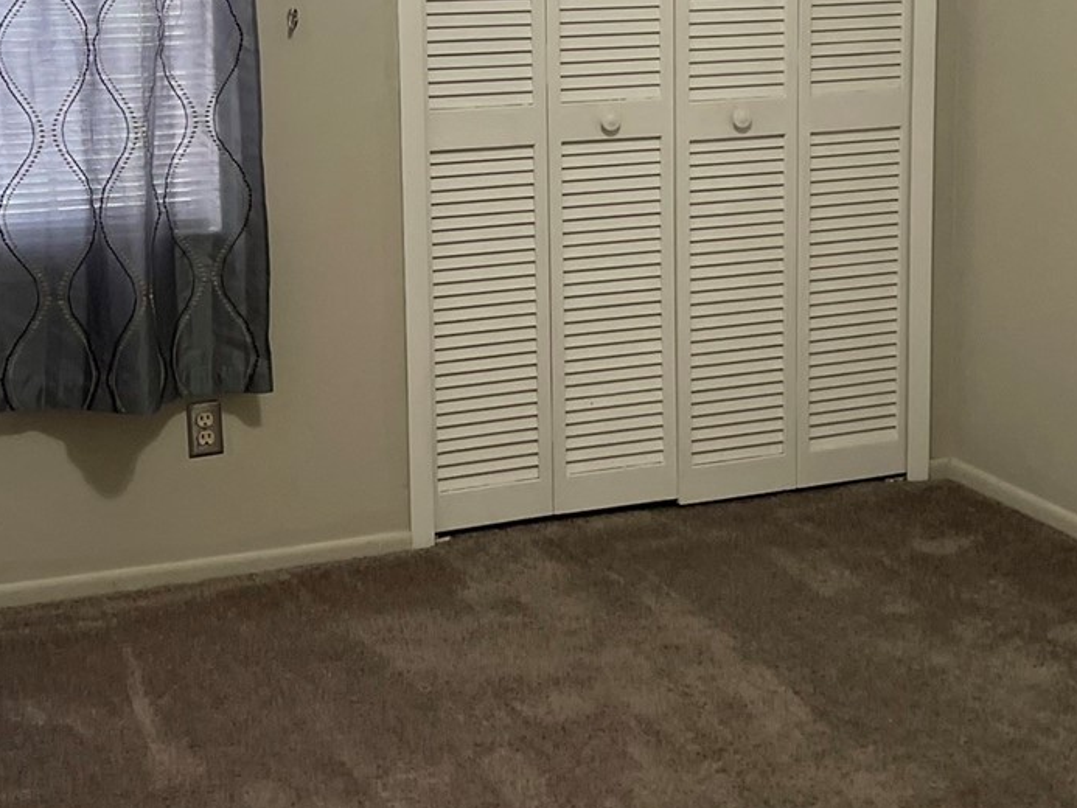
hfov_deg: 32.2
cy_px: 171
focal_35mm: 60
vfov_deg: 24.1
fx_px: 1867
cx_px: 539
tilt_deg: -7.8
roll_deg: +0.1
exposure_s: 1/60
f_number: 1.6
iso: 320
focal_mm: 5.1
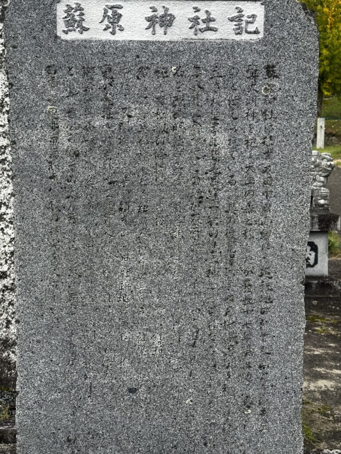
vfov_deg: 39.7
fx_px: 630
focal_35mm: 48
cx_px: 170
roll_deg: +0.0
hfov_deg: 30.3
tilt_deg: -4.5
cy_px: 227
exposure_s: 1/1427
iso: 64
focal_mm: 6.76
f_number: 1.78
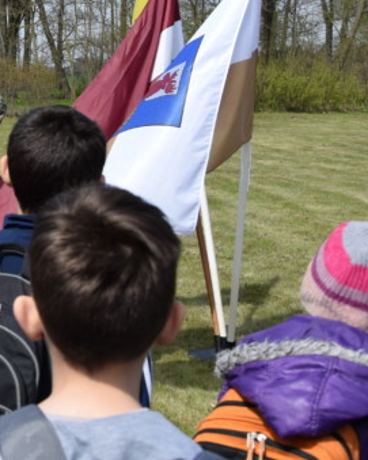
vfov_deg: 18.6
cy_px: 83
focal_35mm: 102
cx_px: -191
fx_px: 1389
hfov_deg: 14.1
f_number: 5.6
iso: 400
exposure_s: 1/1600
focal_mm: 24
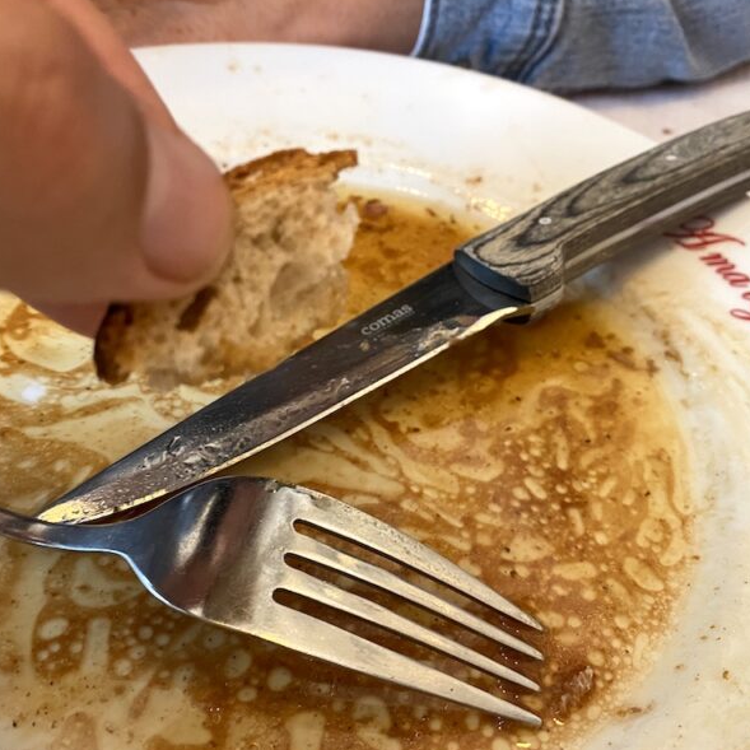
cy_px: 376
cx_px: 358
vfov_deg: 54.0
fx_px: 735
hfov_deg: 54.0
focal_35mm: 30
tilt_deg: -46.3
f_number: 1.8
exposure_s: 1/50
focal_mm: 4.25
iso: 250
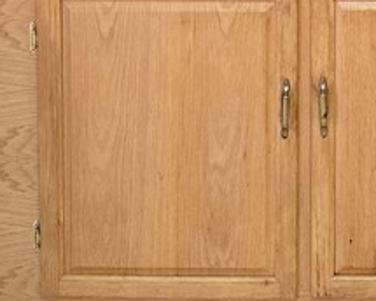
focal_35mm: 107
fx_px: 1191
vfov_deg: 13.2
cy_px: -208
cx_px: 292
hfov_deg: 17.8
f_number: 1.7
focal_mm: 6.3
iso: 640
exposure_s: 1/120
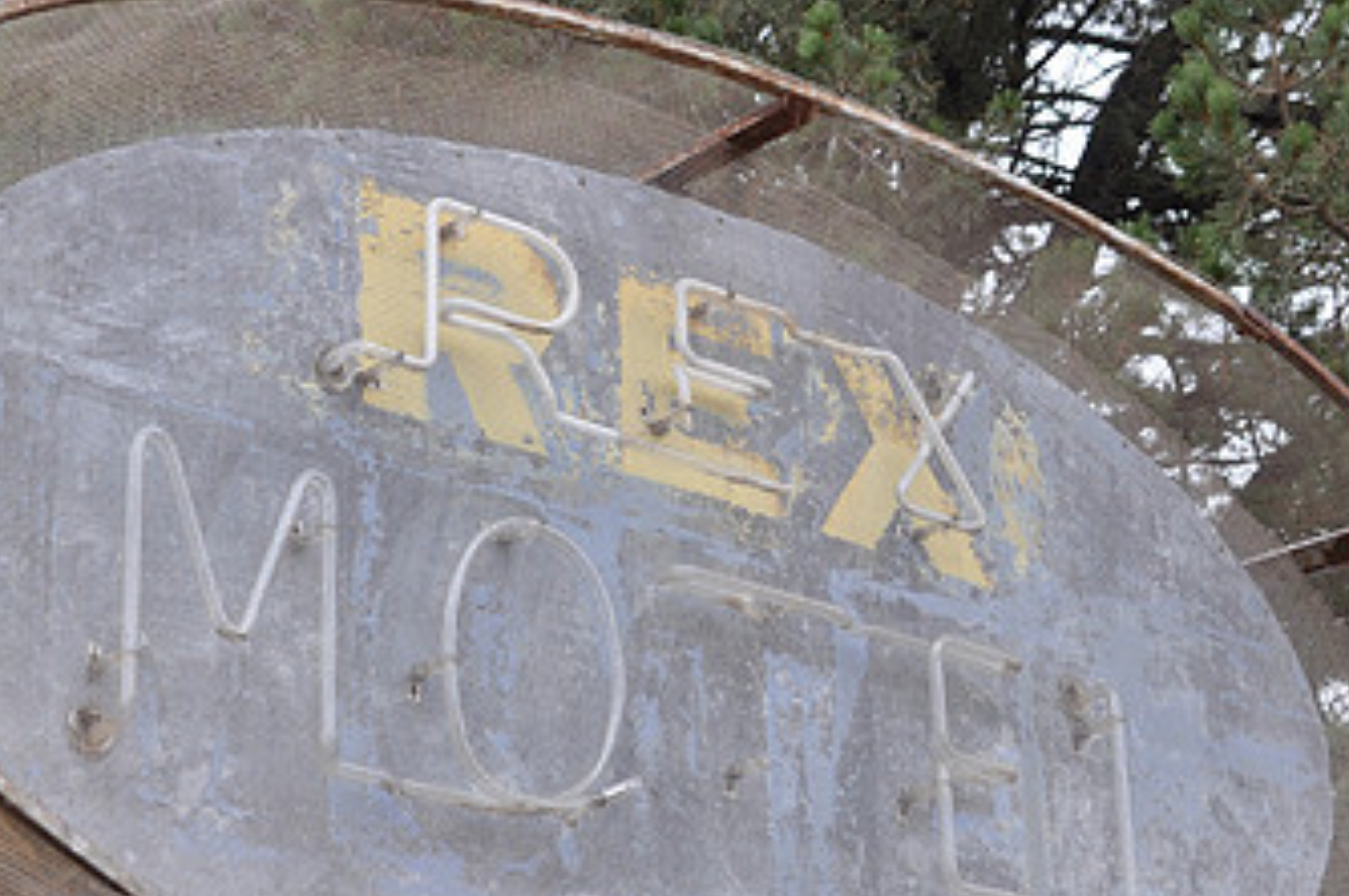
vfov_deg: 13.8
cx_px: 537
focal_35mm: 99
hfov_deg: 20.6
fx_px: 3706
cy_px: 648
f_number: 7.1
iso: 200
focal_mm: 38
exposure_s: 1/50
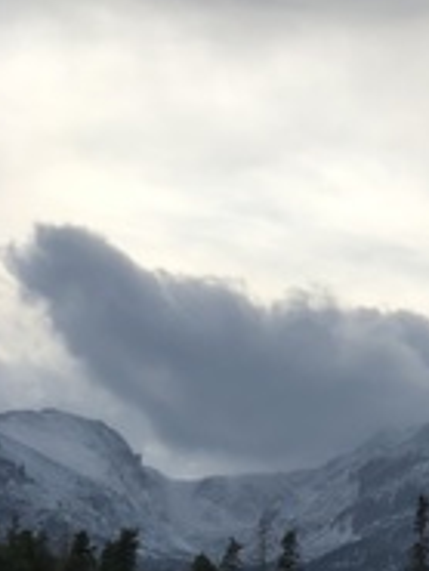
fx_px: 2410
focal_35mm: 146
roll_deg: -0.5
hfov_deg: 10.0
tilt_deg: +2.3
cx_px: 559
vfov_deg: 13.2
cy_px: 654
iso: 16
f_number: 2.4
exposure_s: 1/2525
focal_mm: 6
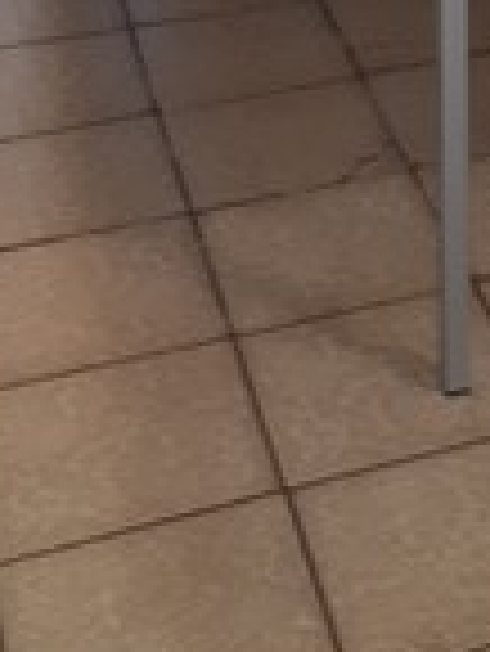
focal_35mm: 104
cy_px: -405
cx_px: 746
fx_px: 1960
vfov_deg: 16.7
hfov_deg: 13.4
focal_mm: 3.6
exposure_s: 1/17
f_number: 1.9
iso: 160
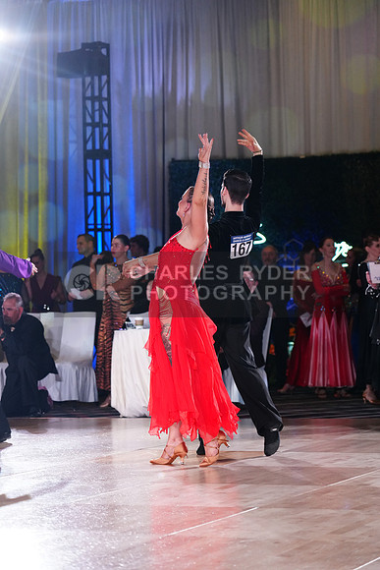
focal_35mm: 105
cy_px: 285
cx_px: 190
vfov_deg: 19.5
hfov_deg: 13.0
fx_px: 1661
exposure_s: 1/320
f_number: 4
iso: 2500
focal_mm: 105
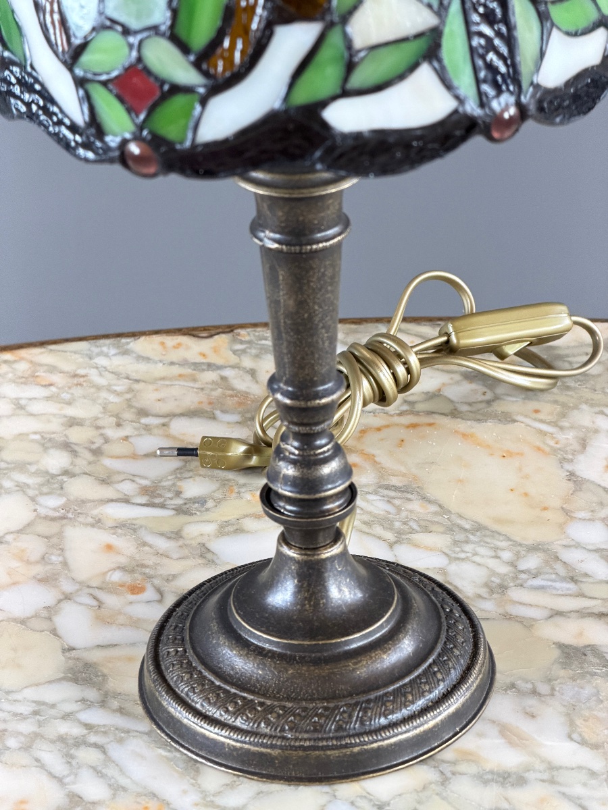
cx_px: 304
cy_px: 405
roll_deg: +1.3
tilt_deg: -30.5
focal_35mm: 100
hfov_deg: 14.8
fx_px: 2342
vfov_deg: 19.6
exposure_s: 1/100
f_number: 2.8
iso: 400
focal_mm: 16.89
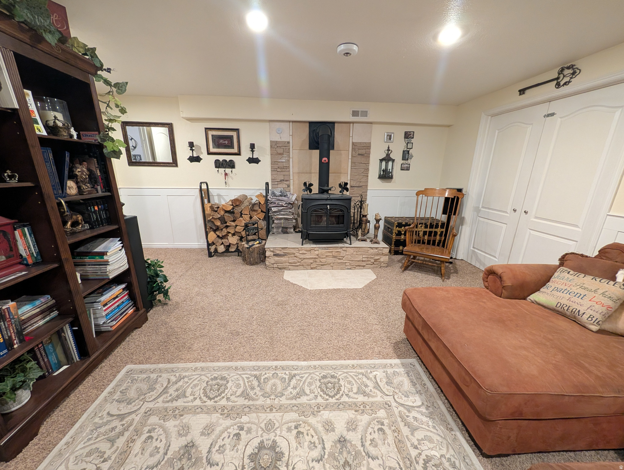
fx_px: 217
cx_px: 312
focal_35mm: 12
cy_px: 235
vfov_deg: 94.6
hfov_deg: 110.5
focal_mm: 2.02
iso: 362
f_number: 1.7
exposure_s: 1/40
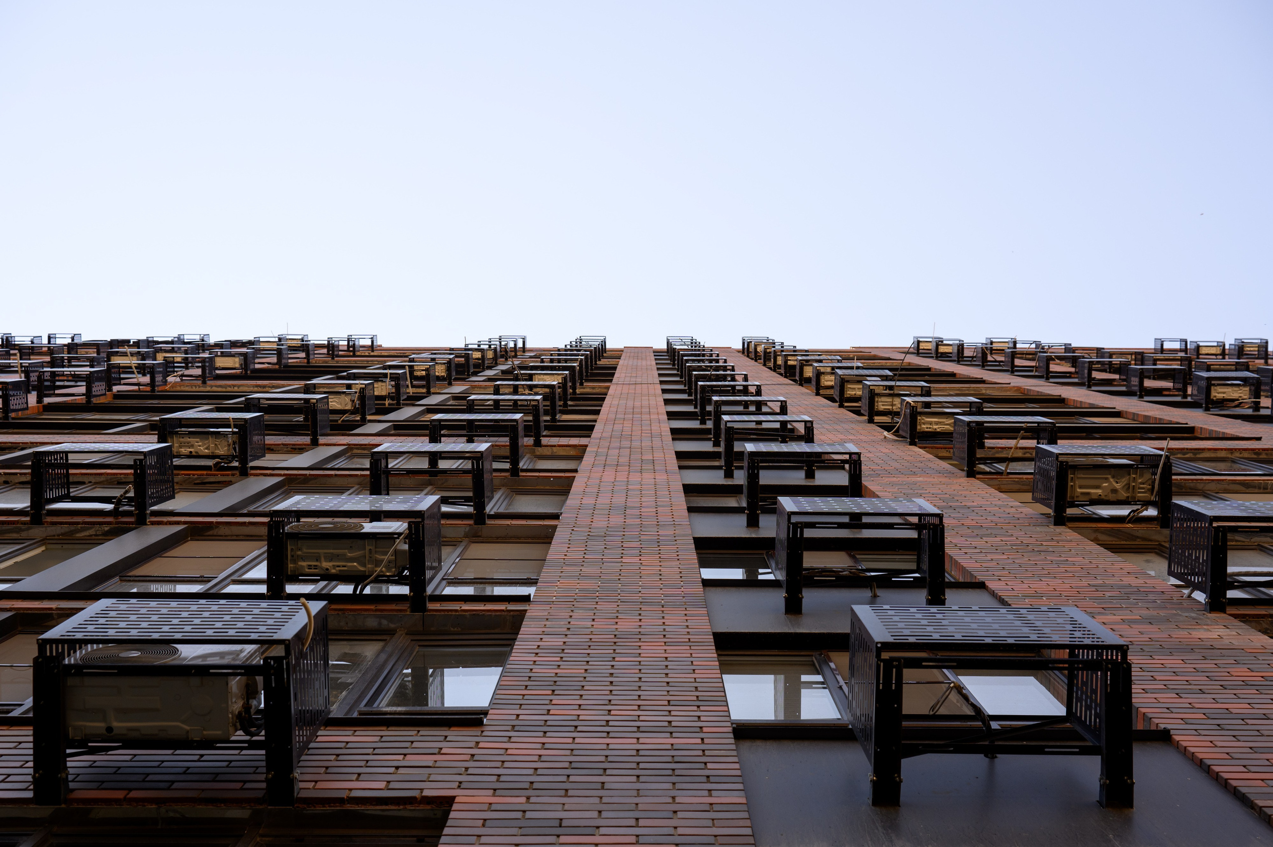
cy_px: 431
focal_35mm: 37
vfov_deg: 36.1
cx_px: 637
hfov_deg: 52.3
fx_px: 1297
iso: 200
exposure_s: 1/1000
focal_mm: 35
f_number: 4
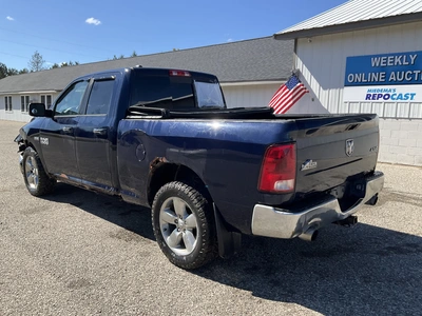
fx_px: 354
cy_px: 158
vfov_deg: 48.2
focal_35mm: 29
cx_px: 211
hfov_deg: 61.7
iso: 25
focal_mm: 3
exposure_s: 1/1098
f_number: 1.8
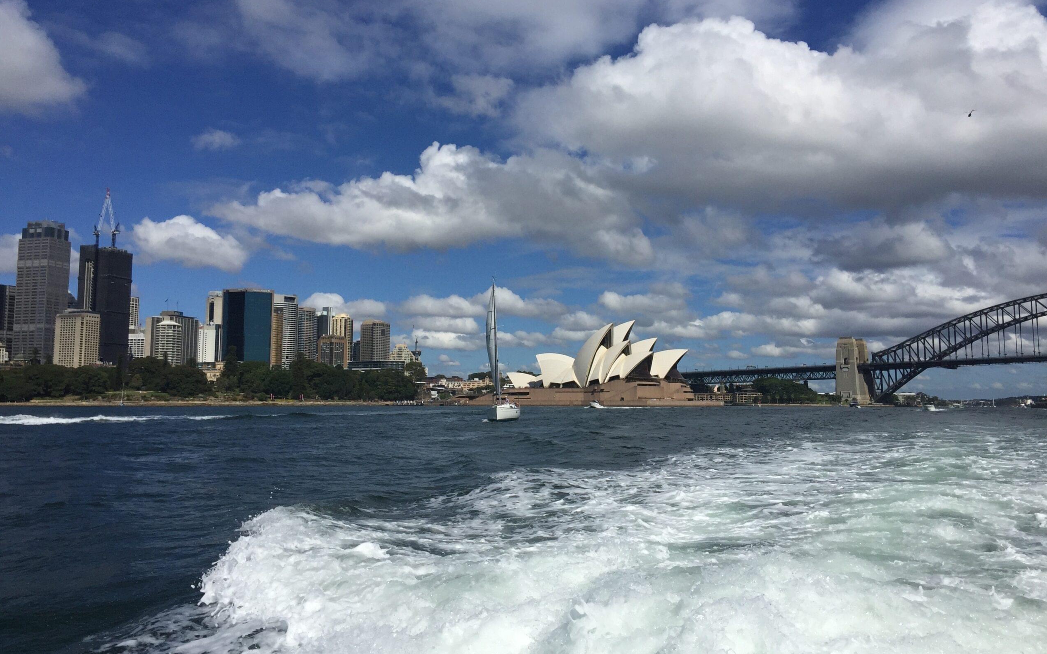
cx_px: 527
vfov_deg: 40.6
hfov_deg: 61.2
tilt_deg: +3.1
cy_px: 319
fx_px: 885
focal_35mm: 31
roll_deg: +0.1
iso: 32
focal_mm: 4.15
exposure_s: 1/6623
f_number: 2.2
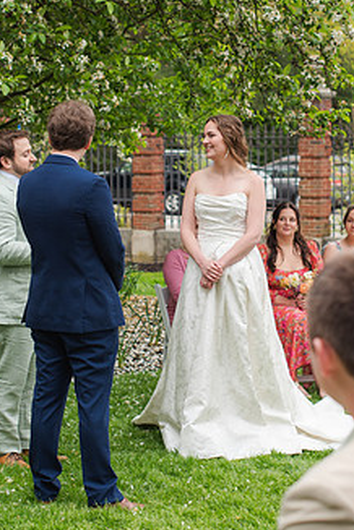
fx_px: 1519
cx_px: 212
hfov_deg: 13.3
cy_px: 201
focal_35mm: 103
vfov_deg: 19.8
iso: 200
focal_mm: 50
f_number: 3.5
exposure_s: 1/640
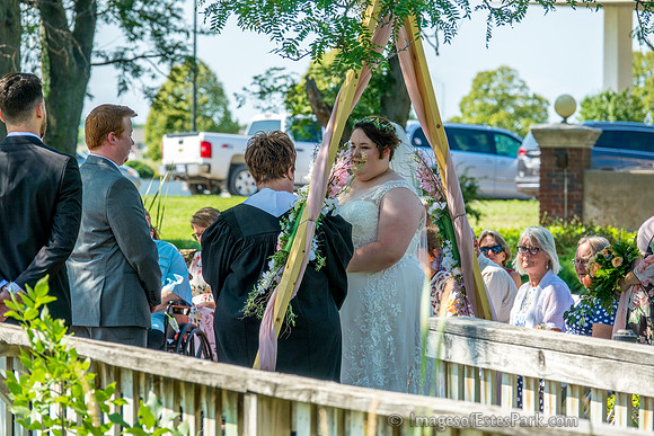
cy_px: 218
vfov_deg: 5.6
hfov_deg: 8.3
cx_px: 327
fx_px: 4488
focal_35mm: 247
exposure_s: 1/500
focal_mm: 90.45
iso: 100
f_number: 4
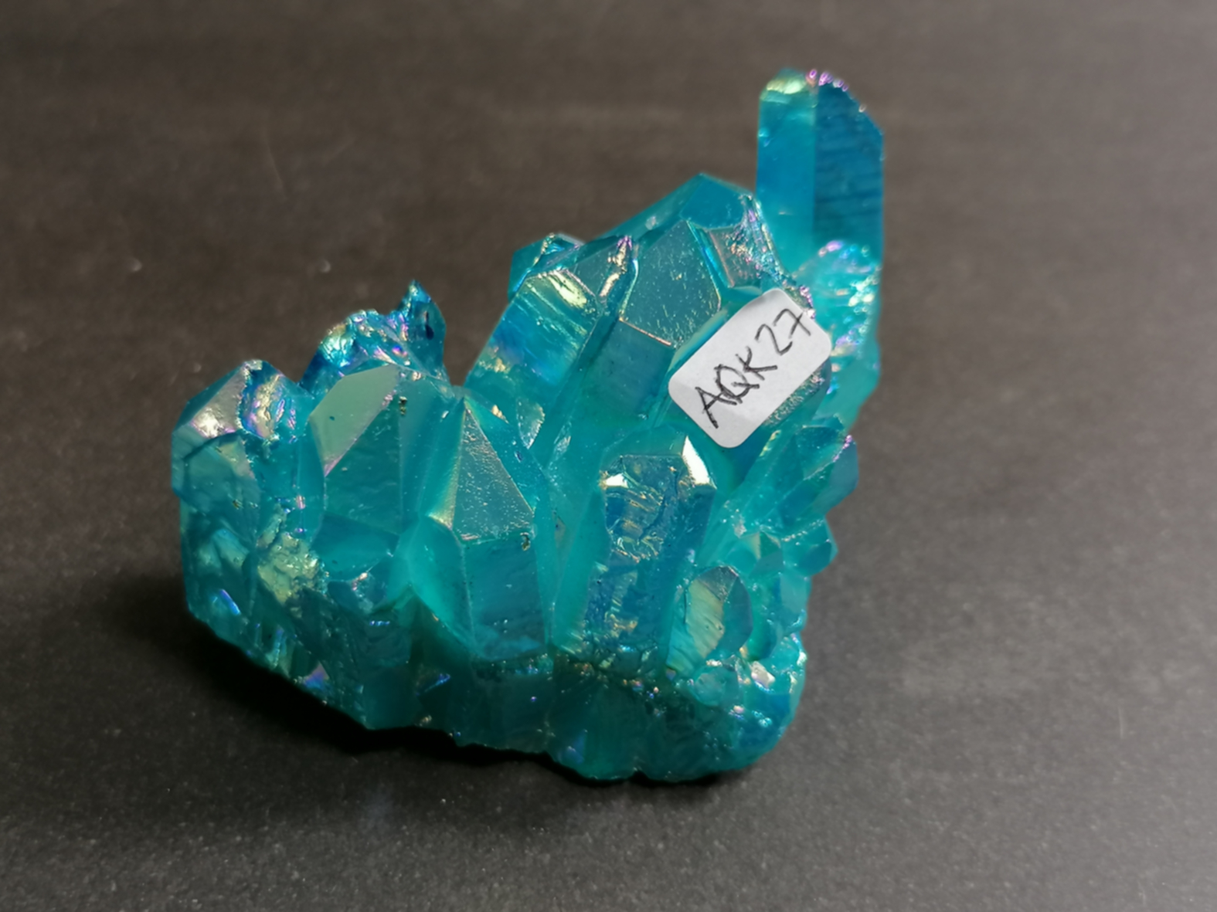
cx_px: 608
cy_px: 456
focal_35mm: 44
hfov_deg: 42.9
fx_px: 1547
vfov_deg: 32.9
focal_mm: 4.75
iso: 64
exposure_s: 1/50
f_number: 1.8
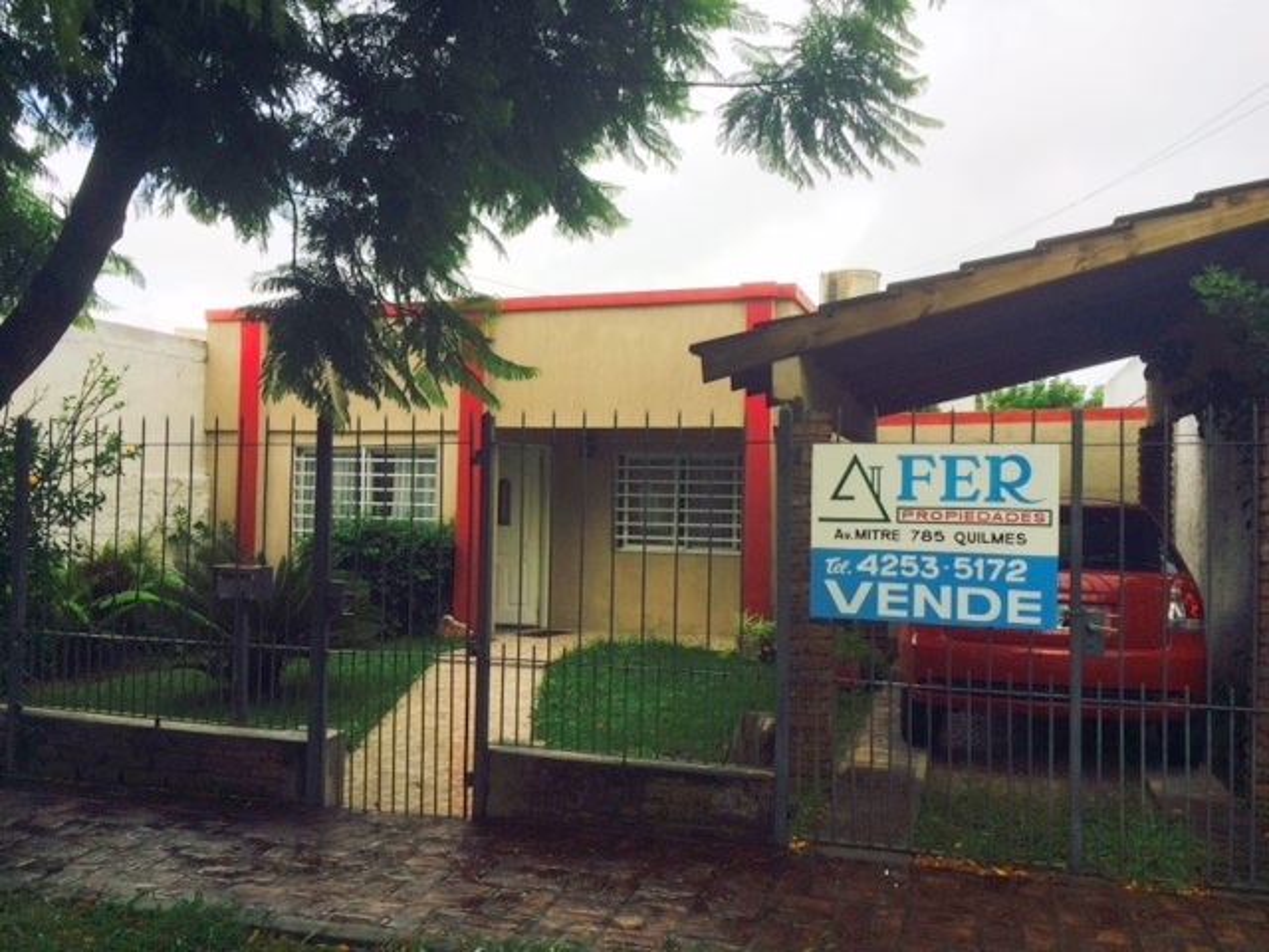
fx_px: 1063
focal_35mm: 29
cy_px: 476
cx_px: 634
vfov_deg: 48.2
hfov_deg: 61.7
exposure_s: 1/622
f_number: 2.2
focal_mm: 4.15
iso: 32
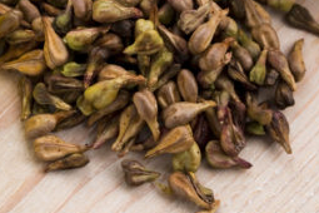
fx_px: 2809
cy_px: -18
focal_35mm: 317
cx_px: 116
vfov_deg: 4.3
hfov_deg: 6.5
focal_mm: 105
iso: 100
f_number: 11
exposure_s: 1/20
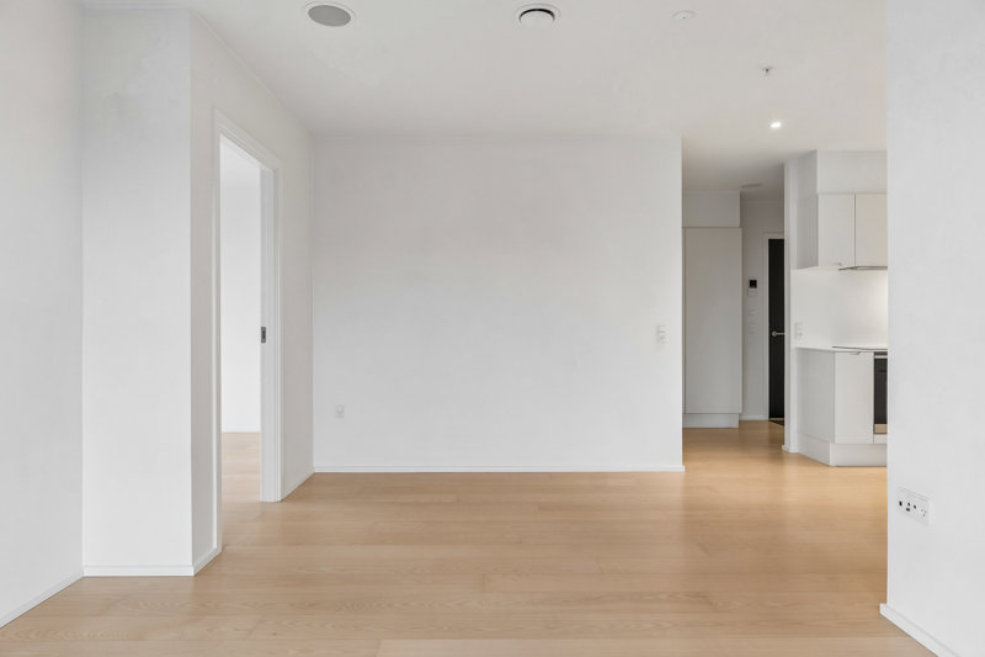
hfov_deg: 73.8
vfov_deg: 53.1
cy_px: 328
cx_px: 492
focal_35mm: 24
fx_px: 656
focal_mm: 16
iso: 200
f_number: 8
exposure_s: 1/8
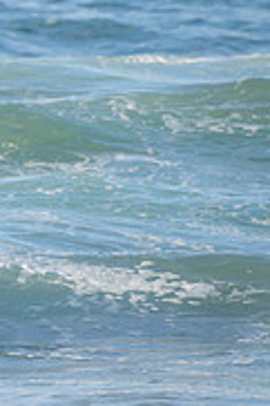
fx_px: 22023
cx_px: -281
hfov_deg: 0.7
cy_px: 186
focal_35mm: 1954
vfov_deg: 1.1
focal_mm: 500
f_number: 5.6
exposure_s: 1/1250
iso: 250
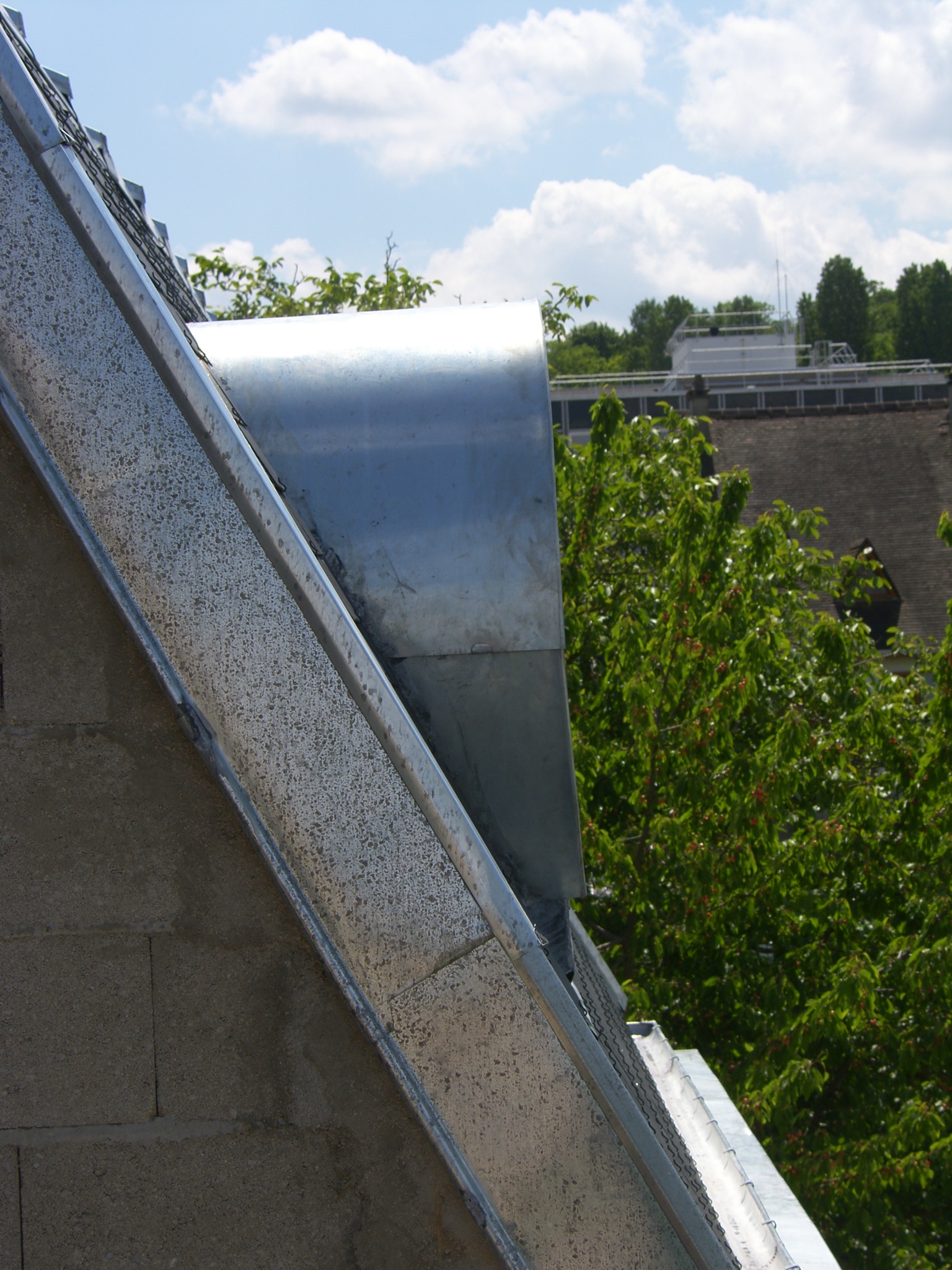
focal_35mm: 100
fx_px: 3667
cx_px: 476
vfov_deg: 19.6
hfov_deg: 14.8
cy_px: 635
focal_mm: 25.7
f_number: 5.6
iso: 50
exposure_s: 1/500
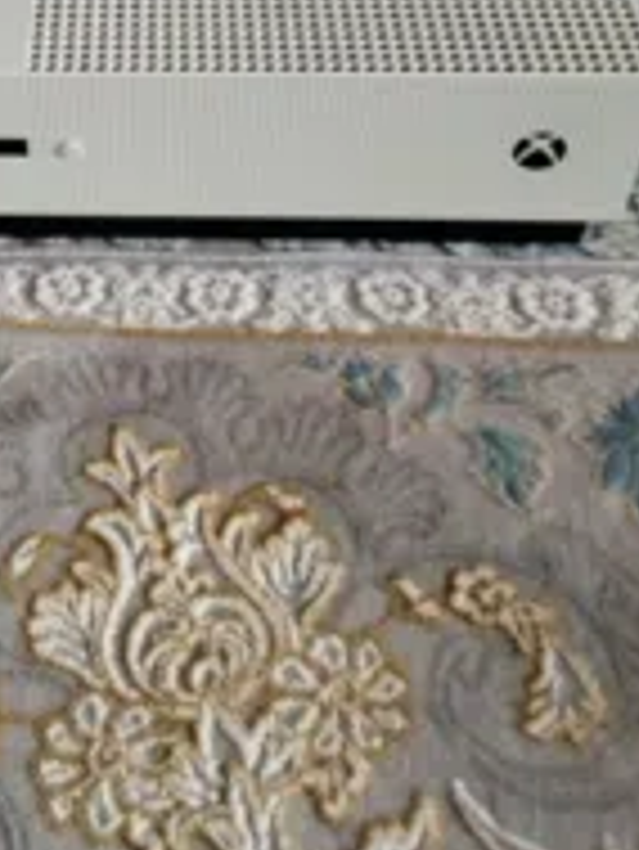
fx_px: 1352
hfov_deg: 25.8
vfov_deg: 33.0
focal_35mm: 55
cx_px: 76
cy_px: 76
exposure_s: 1/40
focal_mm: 2.78
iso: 368
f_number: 2
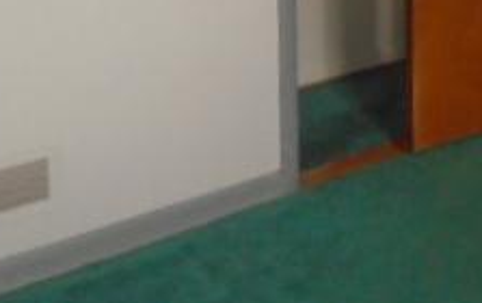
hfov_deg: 23.7
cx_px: 588
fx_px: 1039
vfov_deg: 15.3
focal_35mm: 79
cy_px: -149
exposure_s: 1/30
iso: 500
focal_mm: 4.6
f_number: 3.2
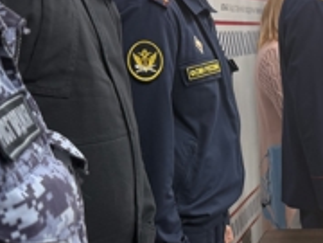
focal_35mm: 89
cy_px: 155
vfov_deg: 16.6
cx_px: 284
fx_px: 830
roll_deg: +1.9
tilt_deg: -7.4
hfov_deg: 21.6
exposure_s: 1/100
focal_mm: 6.76
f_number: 1.78
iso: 100
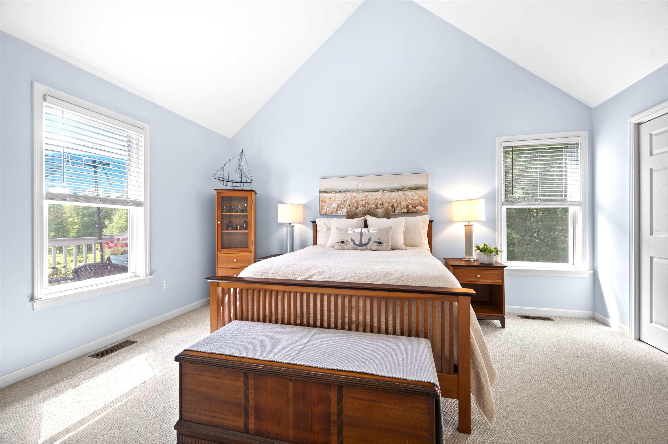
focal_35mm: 15
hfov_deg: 100.4
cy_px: 222
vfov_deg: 77.2
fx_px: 278
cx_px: 334
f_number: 7.1
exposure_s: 2
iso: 250
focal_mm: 15
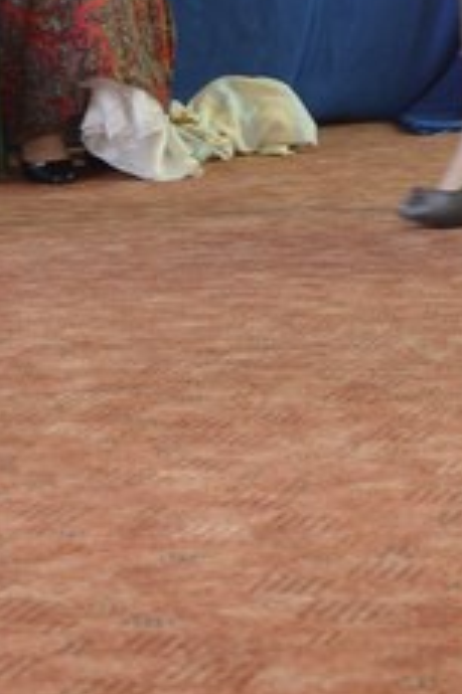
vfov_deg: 14.6
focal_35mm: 130
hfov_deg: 10.5
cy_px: -386
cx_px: 59
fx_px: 2506
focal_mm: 26
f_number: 4
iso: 400
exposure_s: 1/50
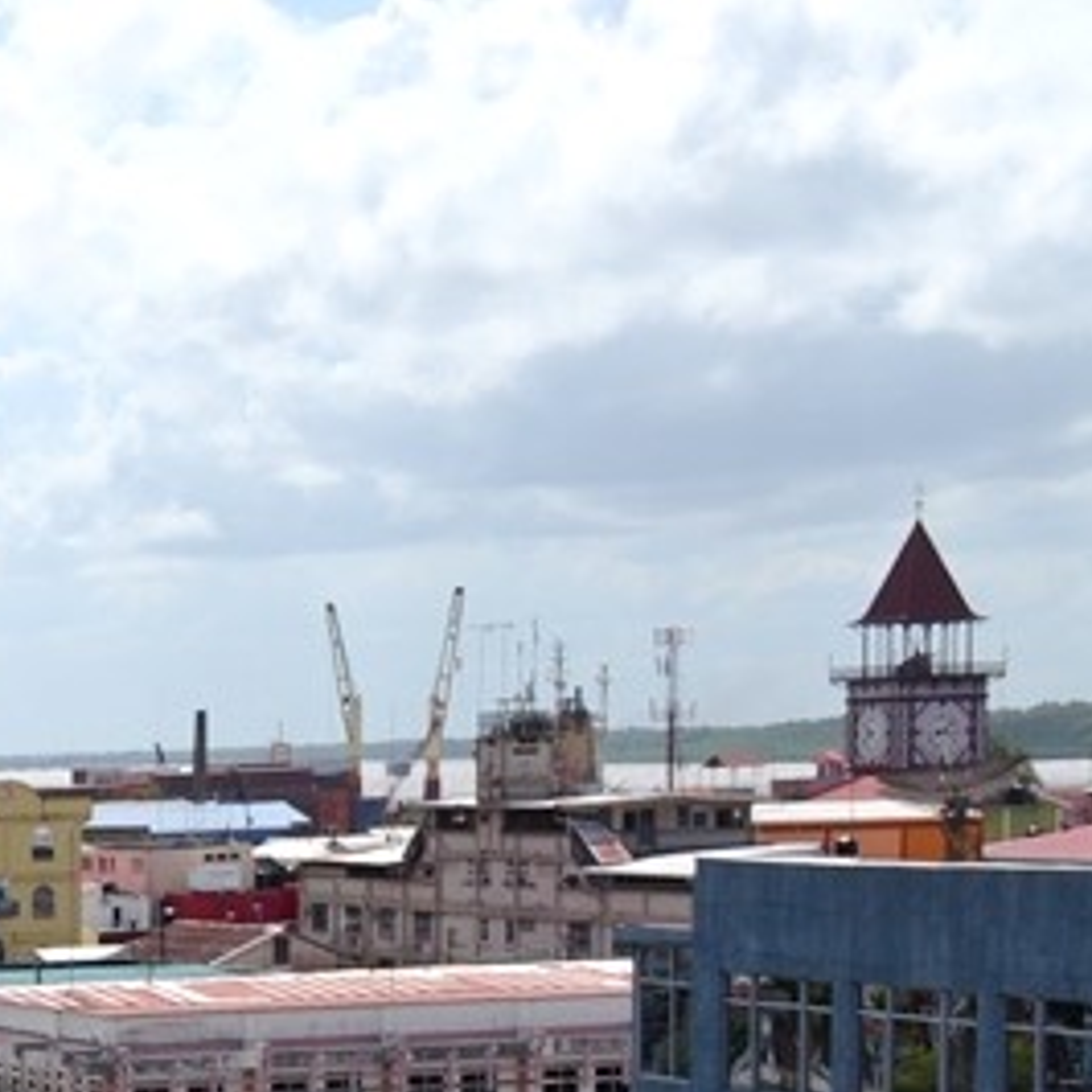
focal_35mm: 118
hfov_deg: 13.6
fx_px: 4211
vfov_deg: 14.3
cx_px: -714
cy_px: 1332
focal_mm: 24
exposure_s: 1/320
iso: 100
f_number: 9
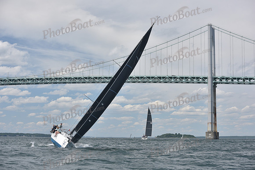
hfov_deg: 28.8
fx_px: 496
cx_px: 128
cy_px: 85
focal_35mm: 70
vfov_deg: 19.5
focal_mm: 70
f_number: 6.3
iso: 320
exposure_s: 1/800
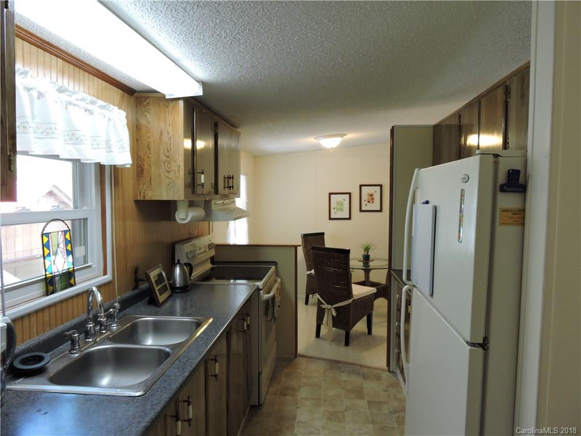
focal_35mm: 24
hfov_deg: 71.6
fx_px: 403
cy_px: 218
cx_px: 290
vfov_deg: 56.8
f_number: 3.3
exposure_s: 1/30
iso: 320
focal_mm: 4.3
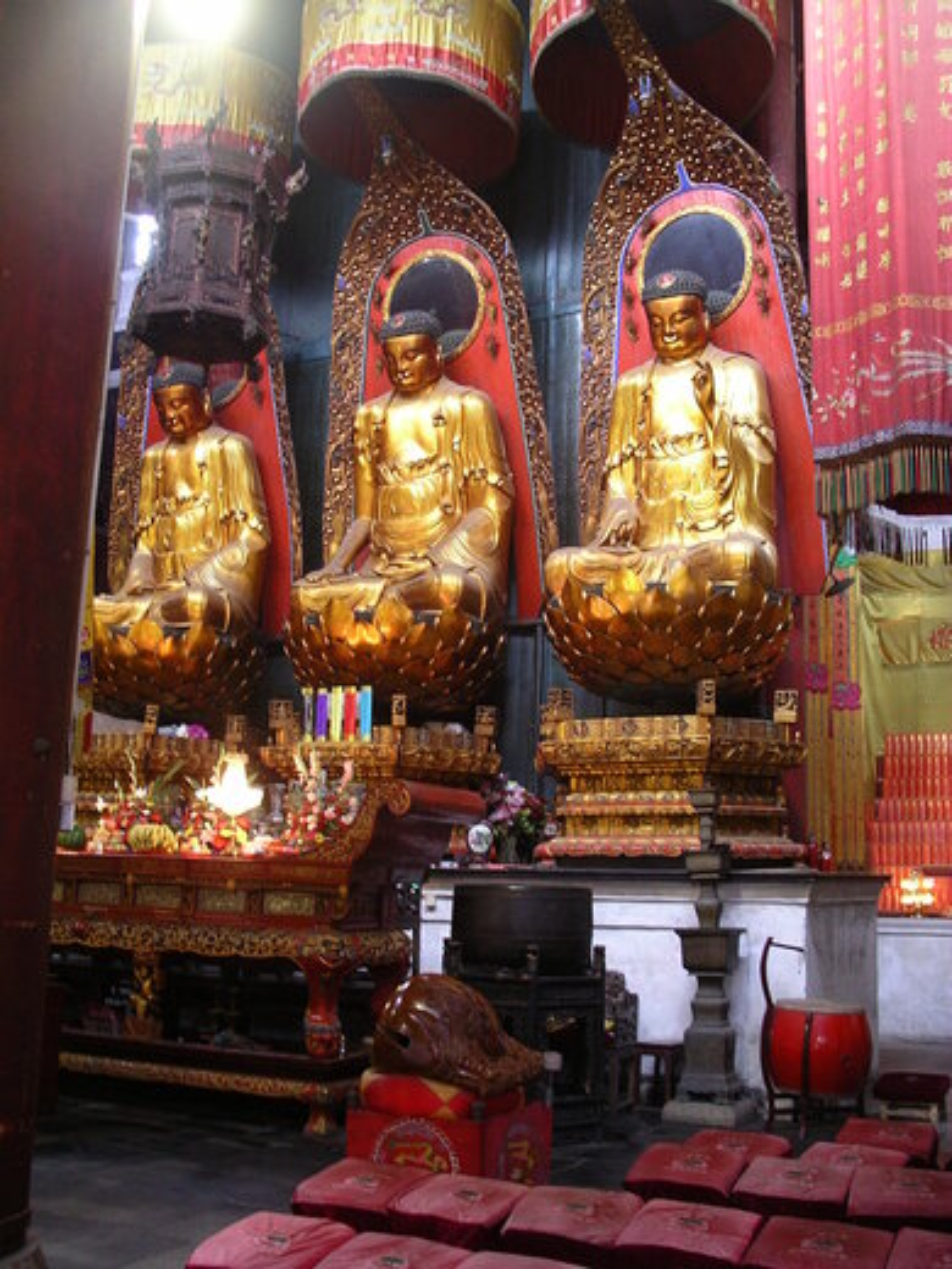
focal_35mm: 37
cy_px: 634
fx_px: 1357
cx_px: 476
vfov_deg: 50.1
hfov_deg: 38.7
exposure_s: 1/8
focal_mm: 7.8
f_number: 2.8
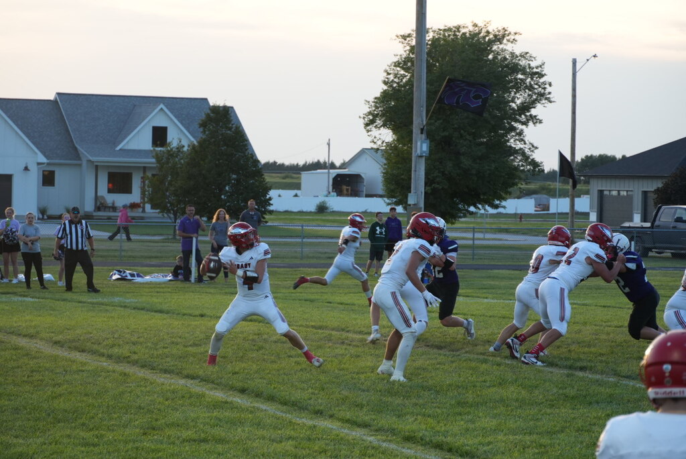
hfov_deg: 17.1
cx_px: 343
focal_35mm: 120
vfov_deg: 11.4
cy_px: 230
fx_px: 2288
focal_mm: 80
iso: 400
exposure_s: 1/250
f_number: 5.6
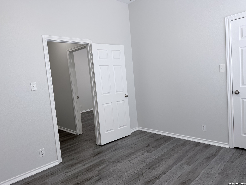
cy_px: 92
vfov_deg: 56.8
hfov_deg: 71.6
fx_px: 171
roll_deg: +4.2
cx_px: 123
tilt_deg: -6.6
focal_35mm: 24
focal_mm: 6.76
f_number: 1.78
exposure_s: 1/120
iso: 100
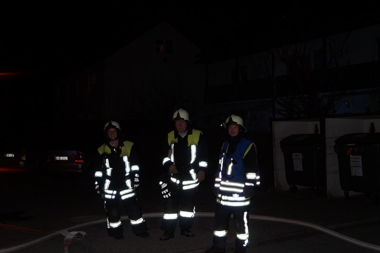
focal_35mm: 45
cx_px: 190
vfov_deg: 29.9
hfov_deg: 43.6
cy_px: 126
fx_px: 475
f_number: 4.5
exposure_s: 1/60
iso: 1000
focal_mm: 30
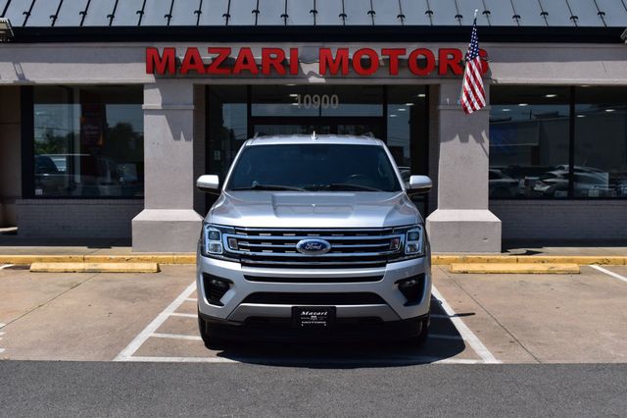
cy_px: 209
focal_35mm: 44
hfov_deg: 45.0
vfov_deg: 30.8
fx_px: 757
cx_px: 314
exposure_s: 1/500
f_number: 11
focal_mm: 29
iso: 200
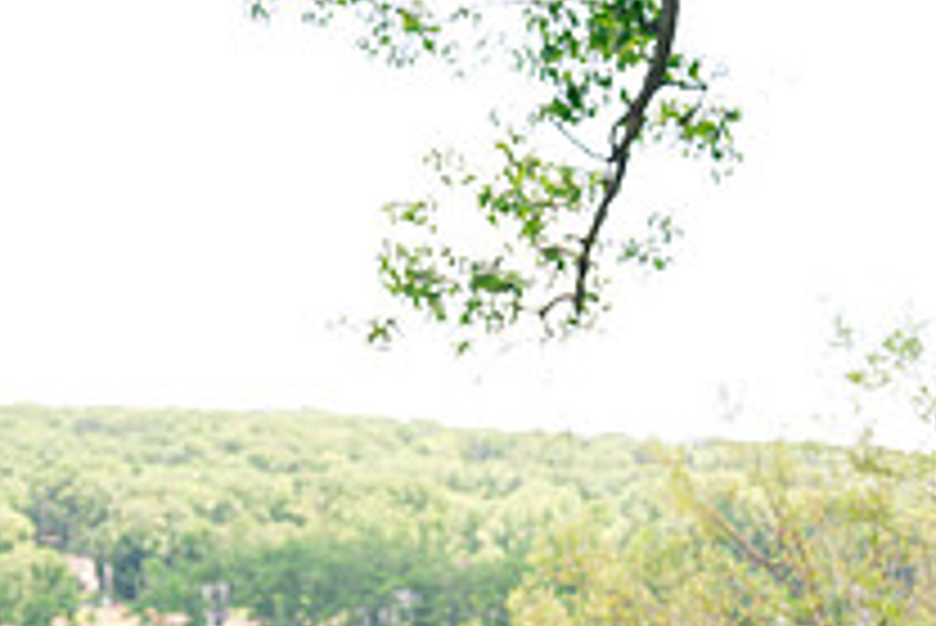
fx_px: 1743
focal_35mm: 67
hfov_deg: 30.1
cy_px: 673
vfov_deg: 19.6
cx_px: 490
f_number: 2.8
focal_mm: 24
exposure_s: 1/250
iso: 100
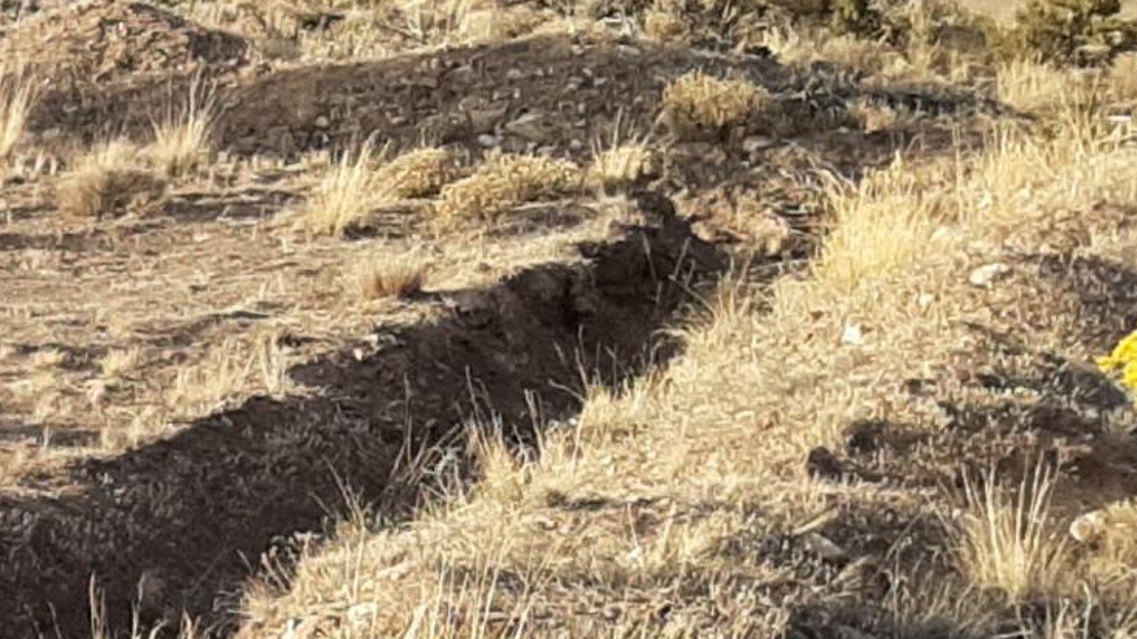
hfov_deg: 15.1
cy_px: 419
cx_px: -1117
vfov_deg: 10.4
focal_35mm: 116
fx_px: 3497
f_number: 1.7
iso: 40
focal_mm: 3.93
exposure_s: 1/1175
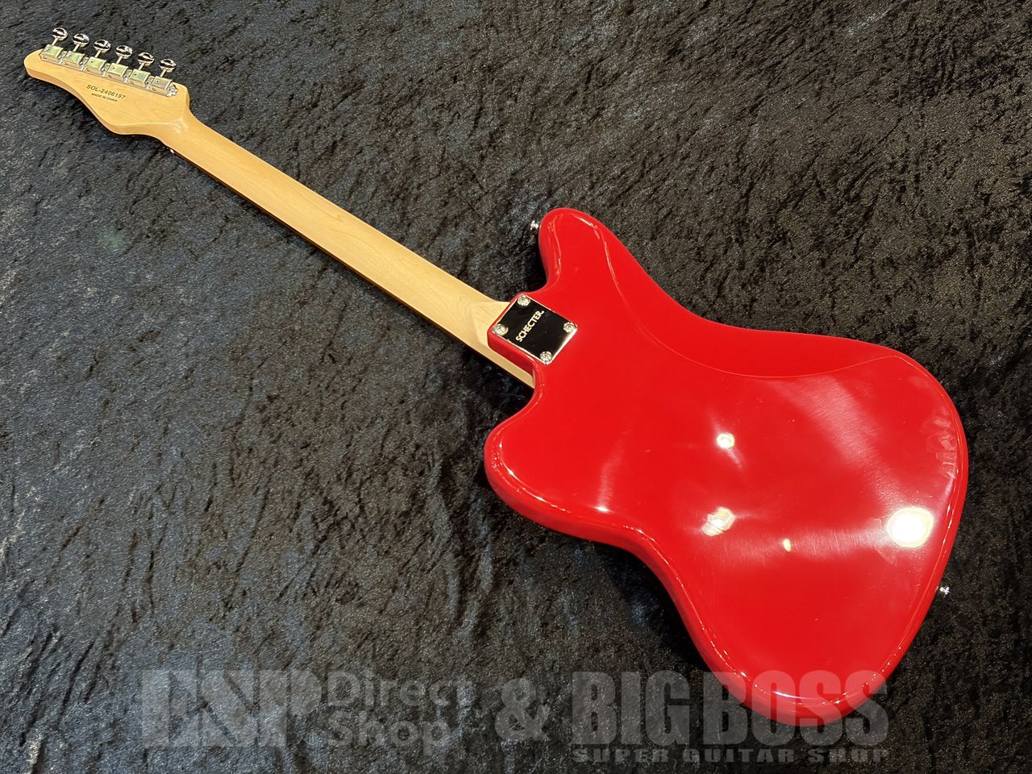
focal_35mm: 52
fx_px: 1550
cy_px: 387
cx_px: 516
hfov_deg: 36.8
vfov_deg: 28.0
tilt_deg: -63.6
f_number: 1.6
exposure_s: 1/40
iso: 160
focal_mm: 5.96
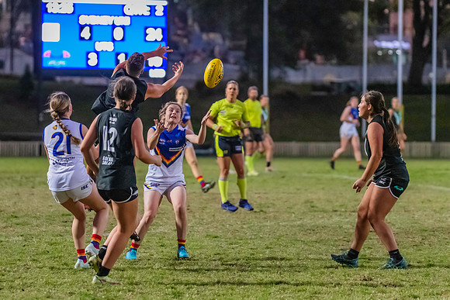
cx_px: 113
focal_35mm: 228
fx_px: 2855
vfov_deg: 6.0
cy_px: 115
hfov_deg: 9.0
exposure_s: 1/1250
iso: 10000
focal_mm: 145
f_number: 2.8
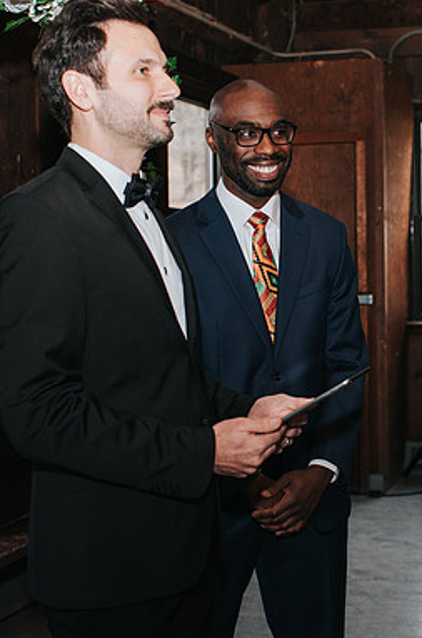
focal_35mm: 62
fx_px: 1095
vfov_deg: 32.4
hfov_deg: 21.5
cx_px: 342
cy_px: 321
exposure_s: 1/200
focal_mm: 35
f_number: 3.2
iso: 1000
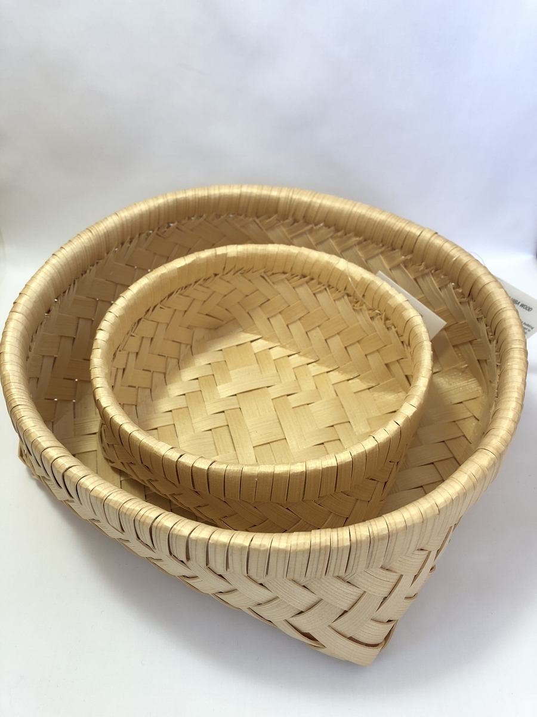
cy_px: 358
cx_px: 268
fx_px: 600
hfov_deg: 48.2
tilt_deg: -45.1
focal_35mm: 29
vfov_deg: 61.7
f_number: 1.8
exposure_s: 1/33
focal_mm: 3.99
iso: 25
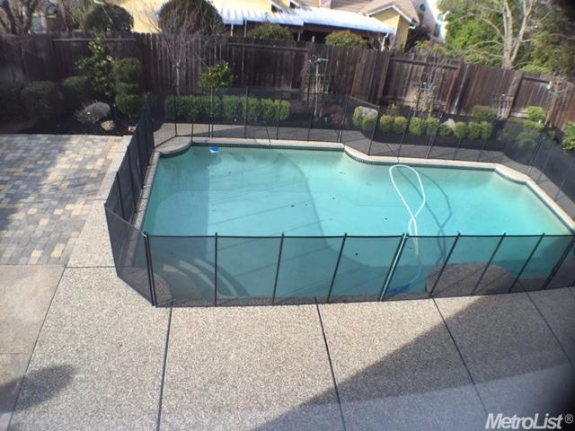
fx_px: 482
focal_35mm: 29
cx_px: 288
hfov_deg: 61.7
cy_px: 216
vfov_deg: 48.2
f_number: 2.2
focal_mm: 4.15
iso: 32
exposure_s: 1/514
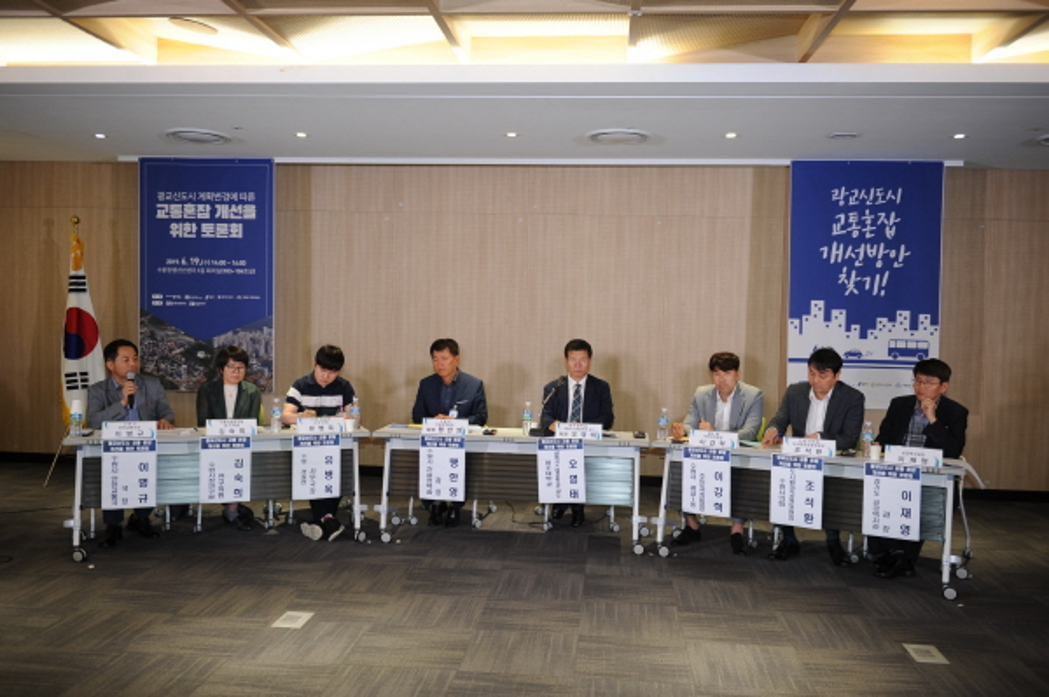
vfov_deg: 41.0
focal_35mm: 32
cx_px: 524
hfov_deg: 58.8
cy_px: 348
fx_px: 932
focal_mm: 32
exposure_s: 1/80
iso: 800
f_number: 2.8
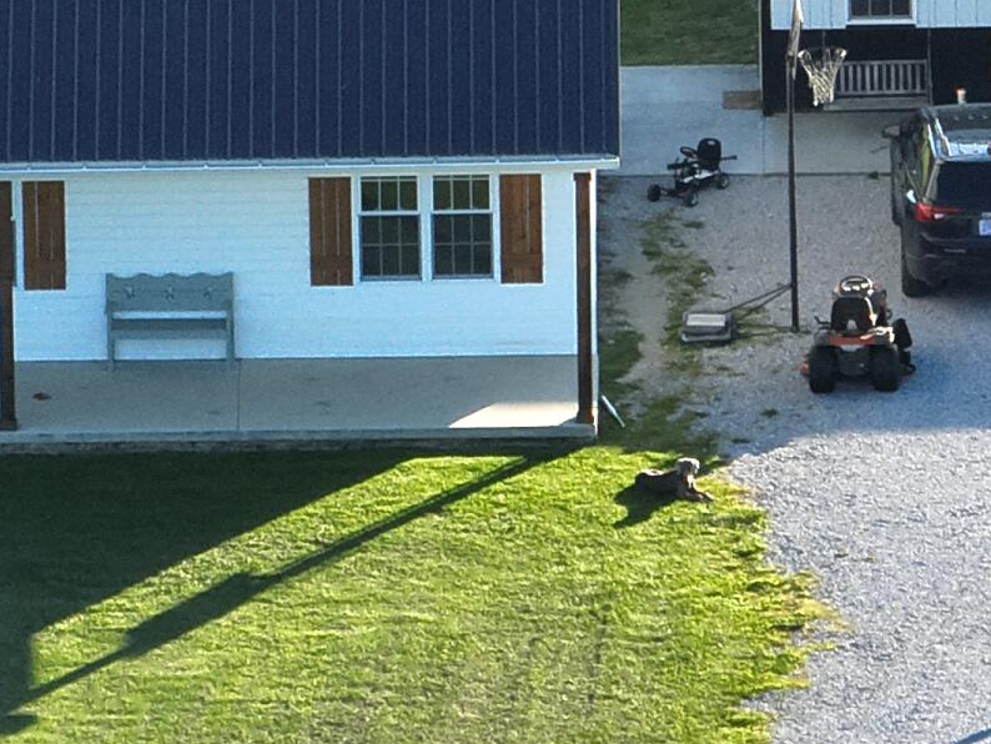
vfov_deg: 2.4
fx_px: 17411
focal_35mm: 608
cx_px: 145
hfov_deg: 3.3
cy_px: 288
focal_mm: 29.85
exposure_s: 1/100
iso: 110
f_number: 4.4
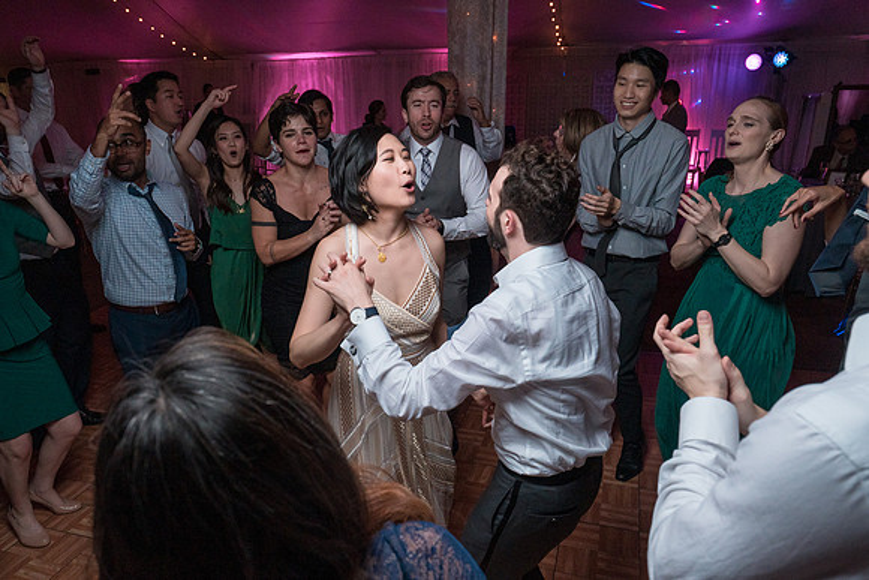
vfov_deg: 50.2
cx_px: 431
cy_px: 309
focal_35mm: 26
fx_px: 618
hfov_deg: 70.2
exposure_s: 1/200
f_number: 5.6
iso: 2000
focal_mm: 24
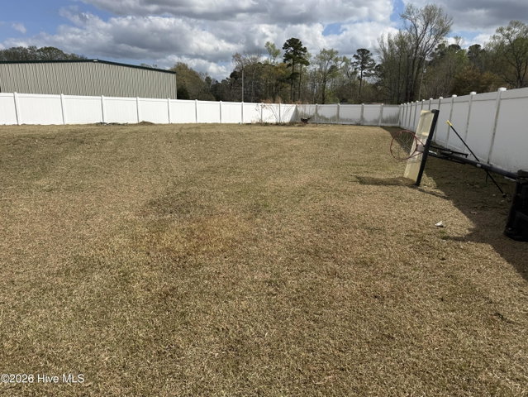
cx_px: 264
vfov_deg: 56.9
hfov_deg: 71.6
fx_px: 366
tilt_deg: -13.7
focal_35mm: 24
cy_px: 198
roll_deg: -0.9
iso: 80
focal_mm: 6.76
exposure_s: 1/7353
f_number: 1.78
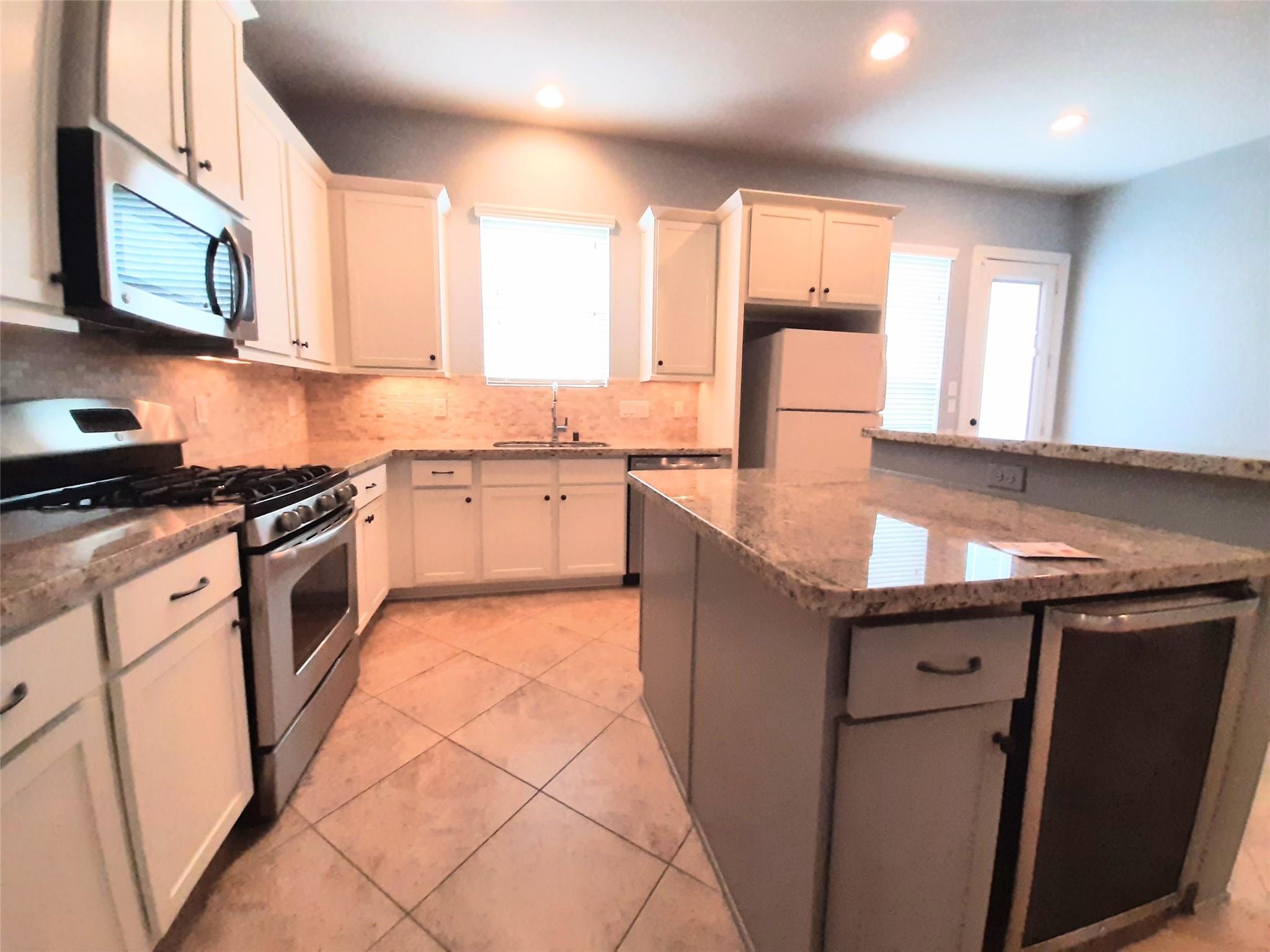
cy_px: 476
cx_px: 635
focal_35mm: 13
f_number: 2.2
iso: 160
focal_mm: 1.42
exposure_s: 1/40
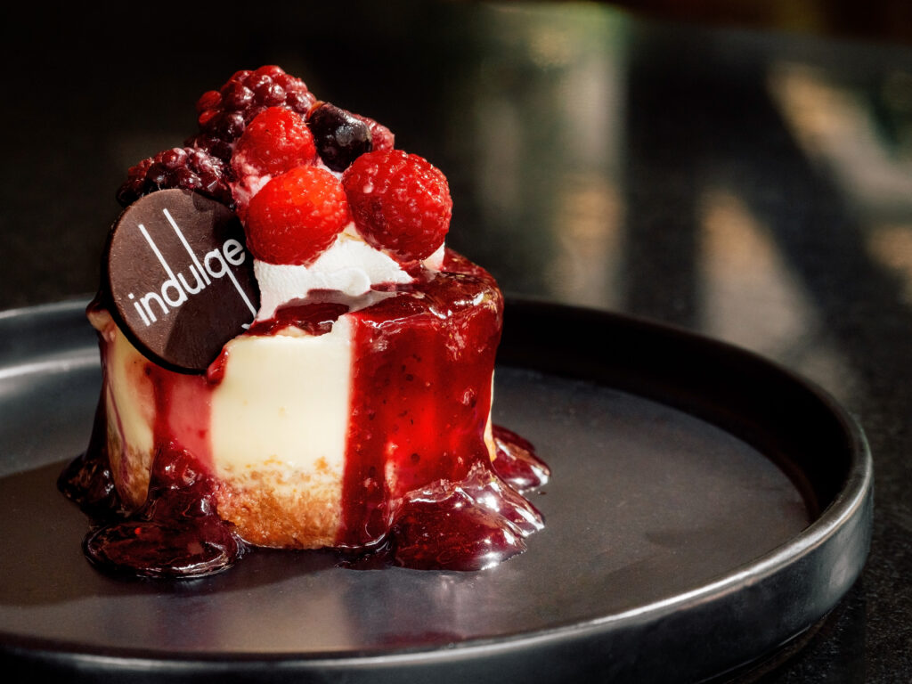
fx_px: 3162
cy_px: 342
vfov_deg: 12.3
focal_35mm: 120
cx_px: 456
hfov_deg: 16.4
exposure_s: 1/80
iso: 400
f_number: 7.1
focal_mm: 60
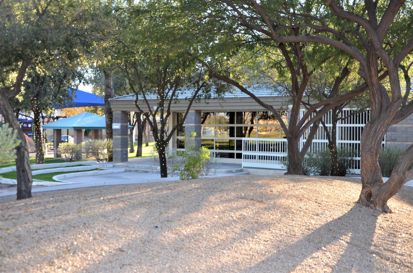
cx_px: 206
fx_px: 584
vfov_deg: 26.4
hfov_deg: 39.0
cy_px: 136
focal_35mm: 51
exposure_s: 1/100
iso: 200
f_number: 5
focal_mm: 34
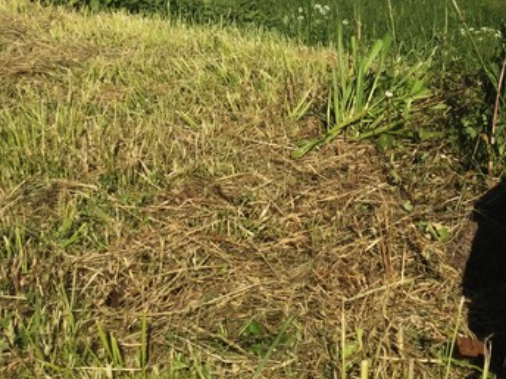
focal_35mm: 72
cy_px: -31
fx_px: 1052
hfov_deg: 26.7
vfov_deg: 19.6
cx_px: 384
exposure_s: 1/1733
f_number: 2.4
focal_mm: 3.3
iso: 25
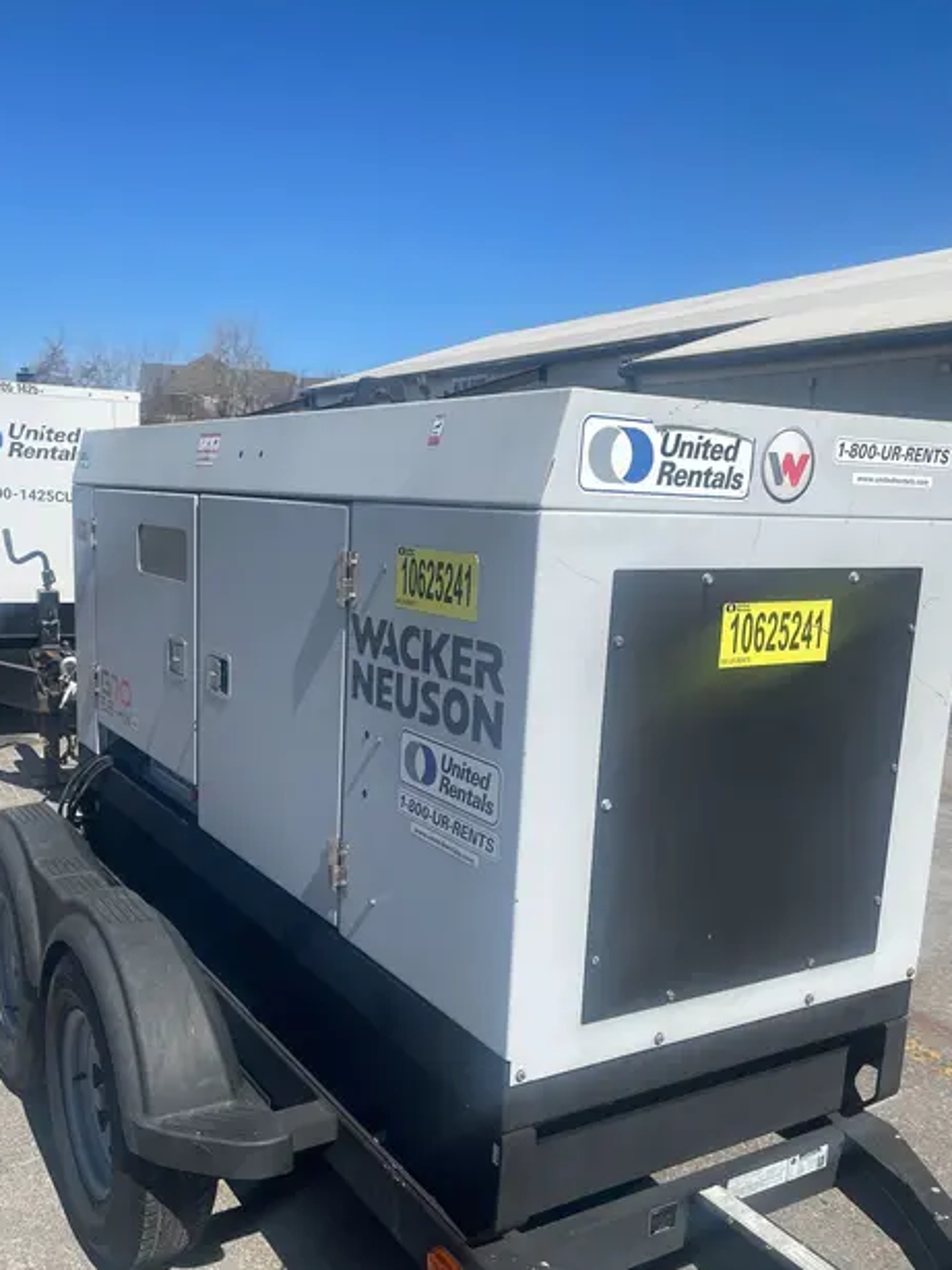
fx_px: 1137
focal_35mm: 31
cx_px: 392
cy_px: 730
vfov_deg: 58.1
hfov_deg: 45.2
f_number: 1.6
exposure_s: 1/6494
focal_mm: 4.2
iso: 50
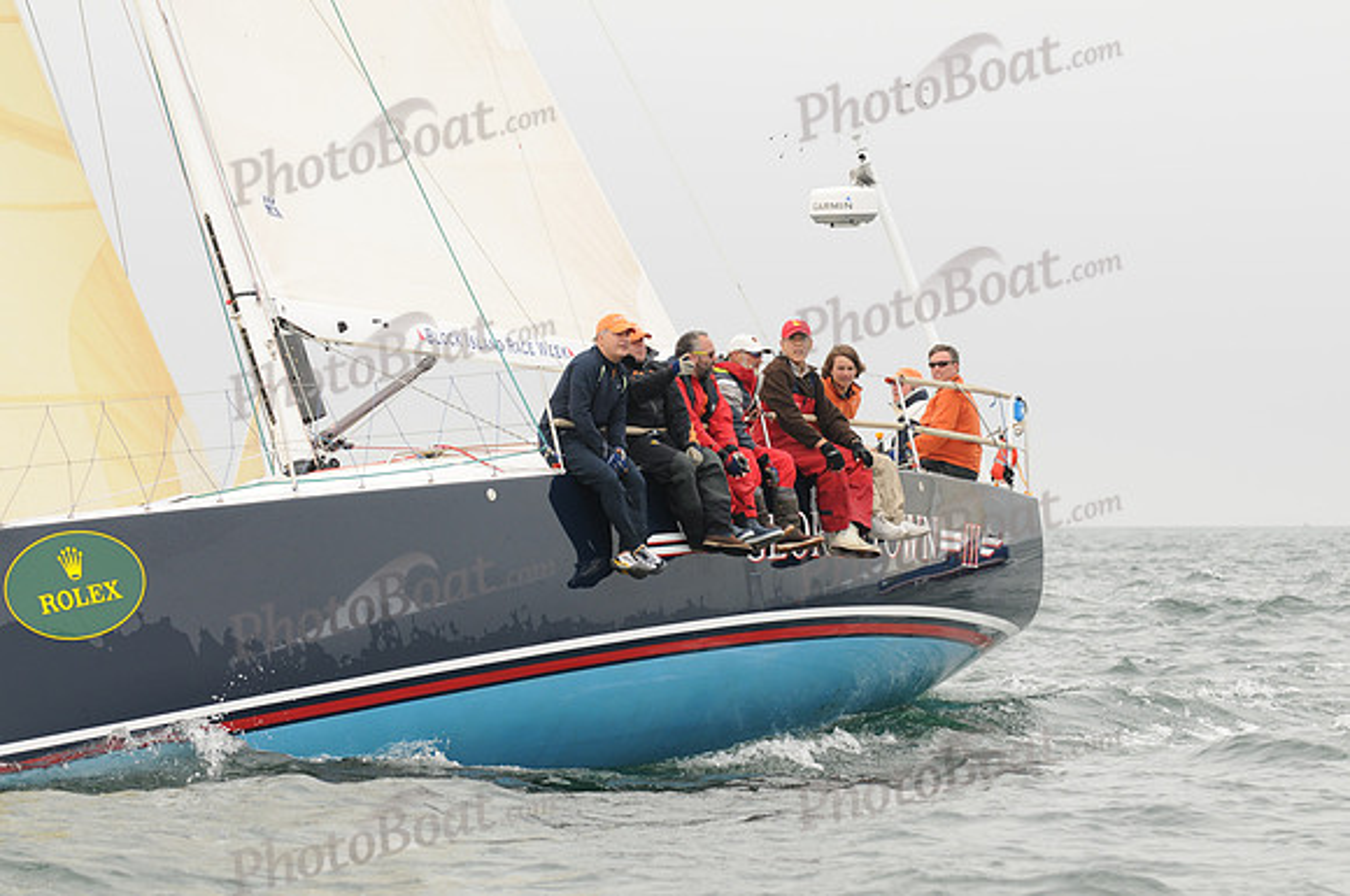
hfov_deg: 13.4
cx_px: 675
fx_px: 5729
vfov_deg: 8.9
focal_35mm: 153
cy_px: 448
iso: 200
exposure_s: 1/800
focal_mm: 102
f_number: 4.5
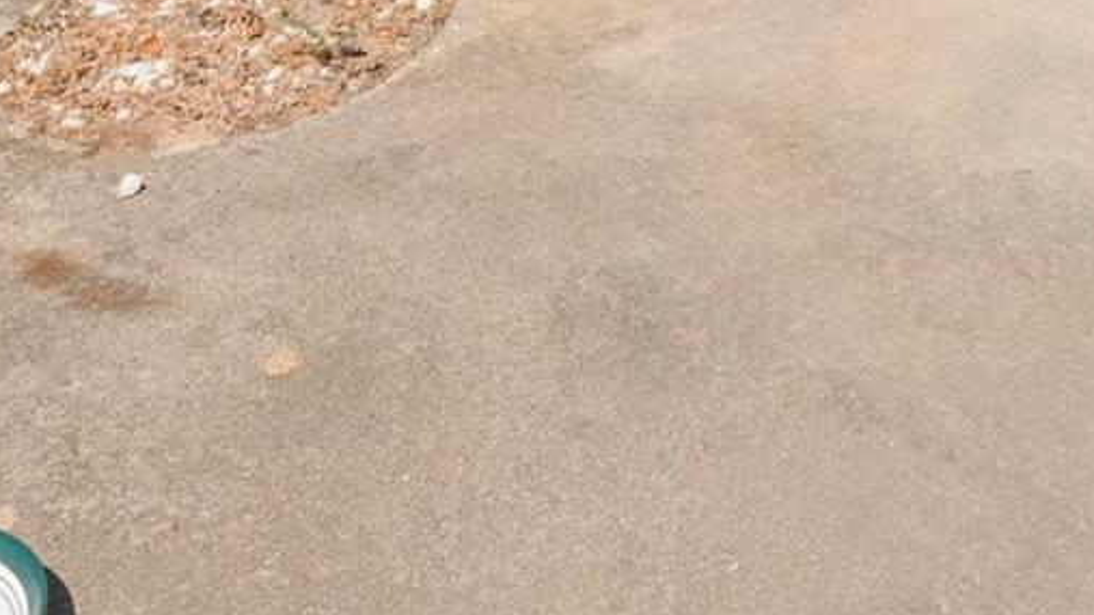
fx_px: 1595
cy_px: -702
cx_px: 876
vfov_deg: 15.8
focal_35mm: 55
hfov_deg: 36.6
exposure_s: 1/200
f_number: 11
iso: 160
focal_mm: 13
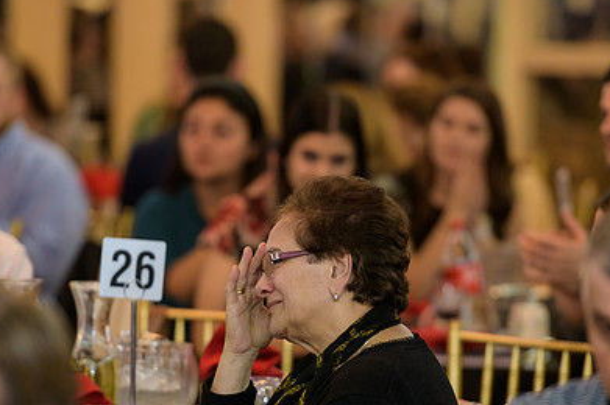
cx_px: 303
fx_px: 5028
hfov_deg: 6.9
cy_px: 270
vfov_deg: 4.6
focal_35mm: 297
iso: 1000
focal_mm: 200
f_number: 3.2
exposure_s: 1/125
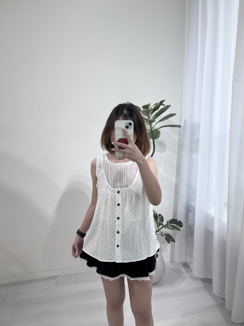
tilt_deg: -9.1
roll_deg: -2.0
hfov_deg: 53.1
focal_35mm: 26
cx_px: 122
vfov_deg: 67.3
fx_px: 244
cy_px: 163
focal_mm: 5.7
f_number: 1.5
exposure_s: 1/439
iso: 50
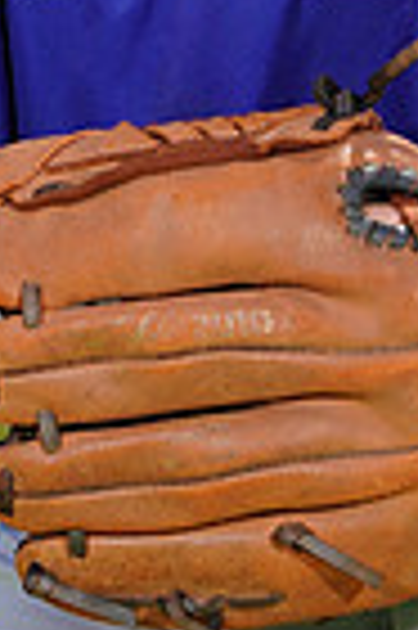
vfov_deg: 1.8
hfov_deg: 1.2
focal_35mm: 1137
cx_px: 380
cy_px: -338
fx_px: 19850
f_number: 8
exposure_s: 1/250
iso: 100
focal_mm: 274
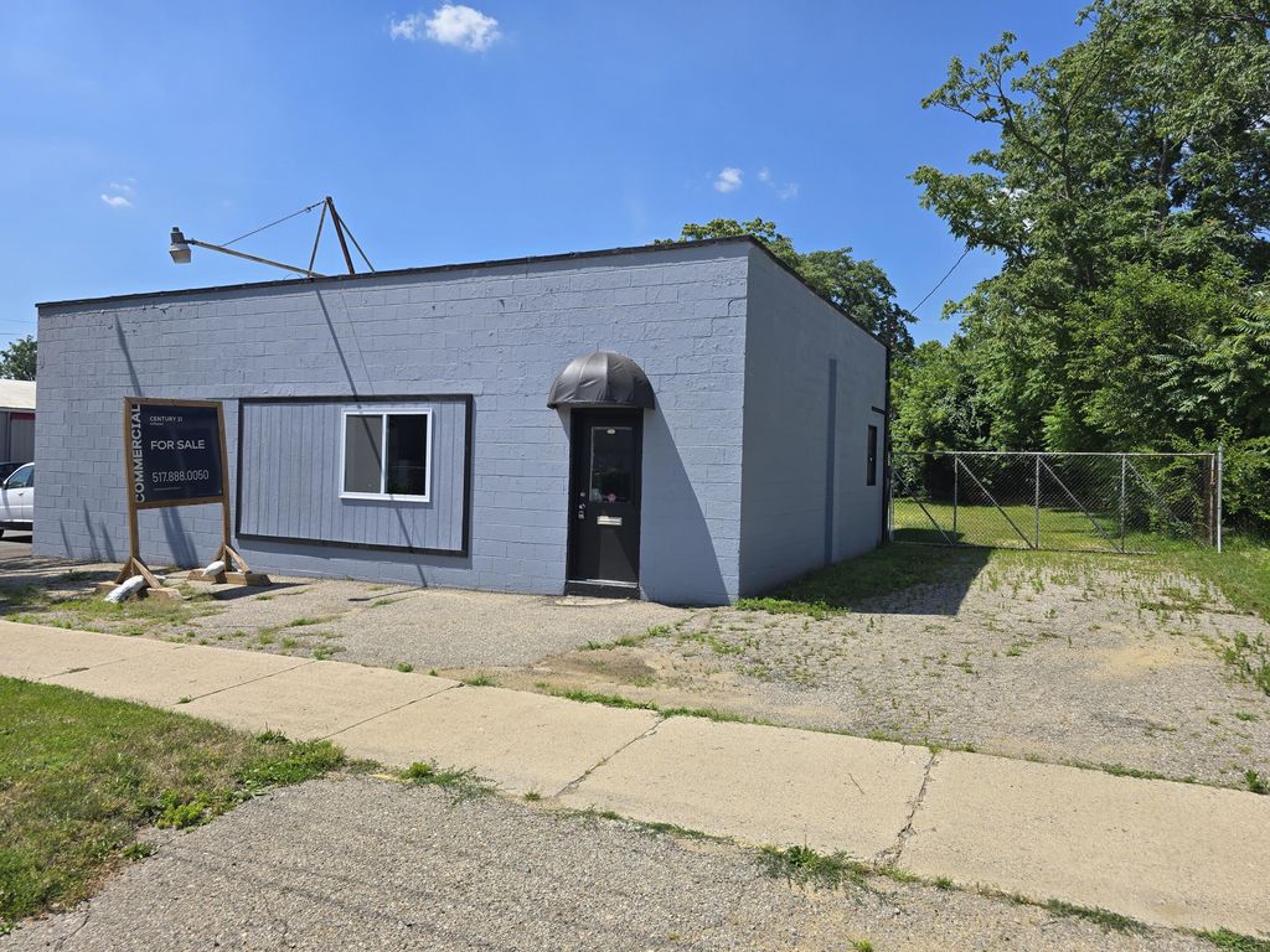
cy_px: 476
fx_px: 844
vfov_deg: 58.9
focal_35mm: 23
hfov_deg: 73.9
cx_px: 635
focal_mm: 6.3
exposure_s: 1/907
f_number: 1.7
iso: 12
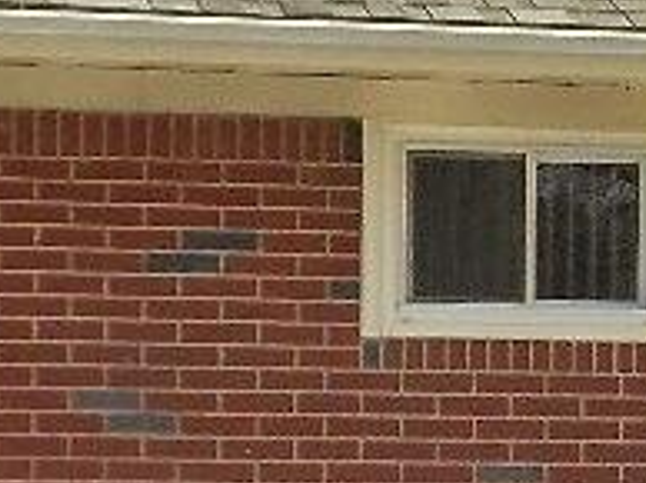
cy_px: 430
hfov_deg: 7.2
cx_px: 696
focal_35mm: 275
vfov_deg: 5.4
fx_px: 5126
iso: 80
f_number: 3.9
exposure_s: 1/250
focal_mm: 6.7
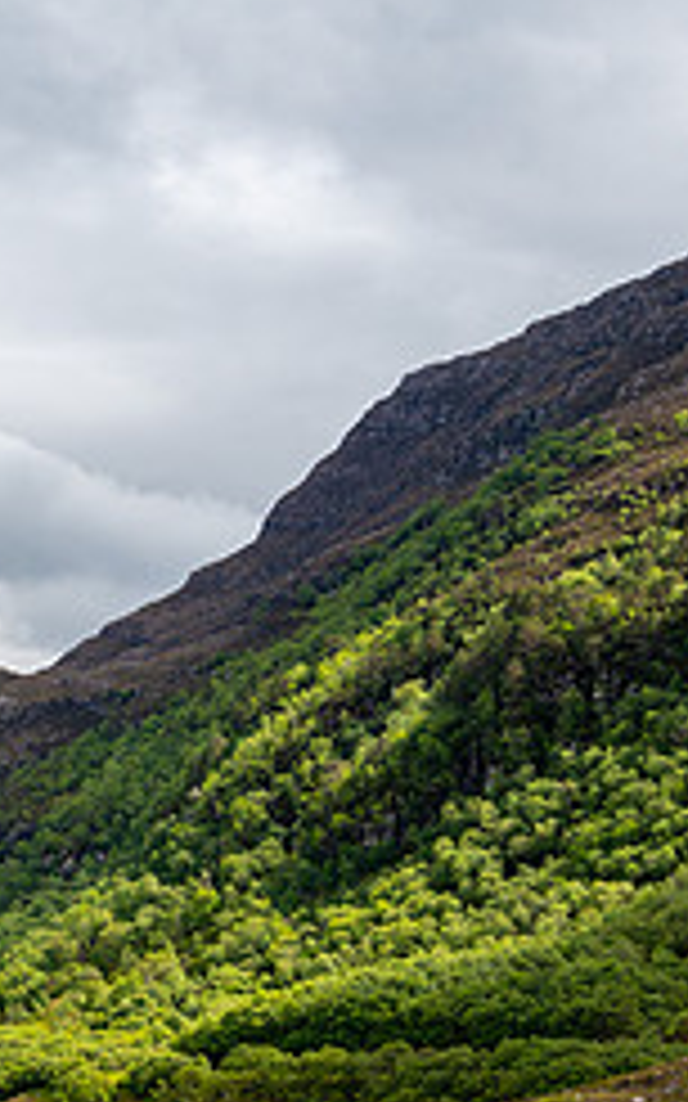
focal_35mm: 116
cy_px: 816
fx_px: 3482
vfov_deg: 17.9
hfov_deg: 10.9
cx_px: -315
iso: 100
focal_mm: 48
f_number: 7.1
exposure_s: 1/200
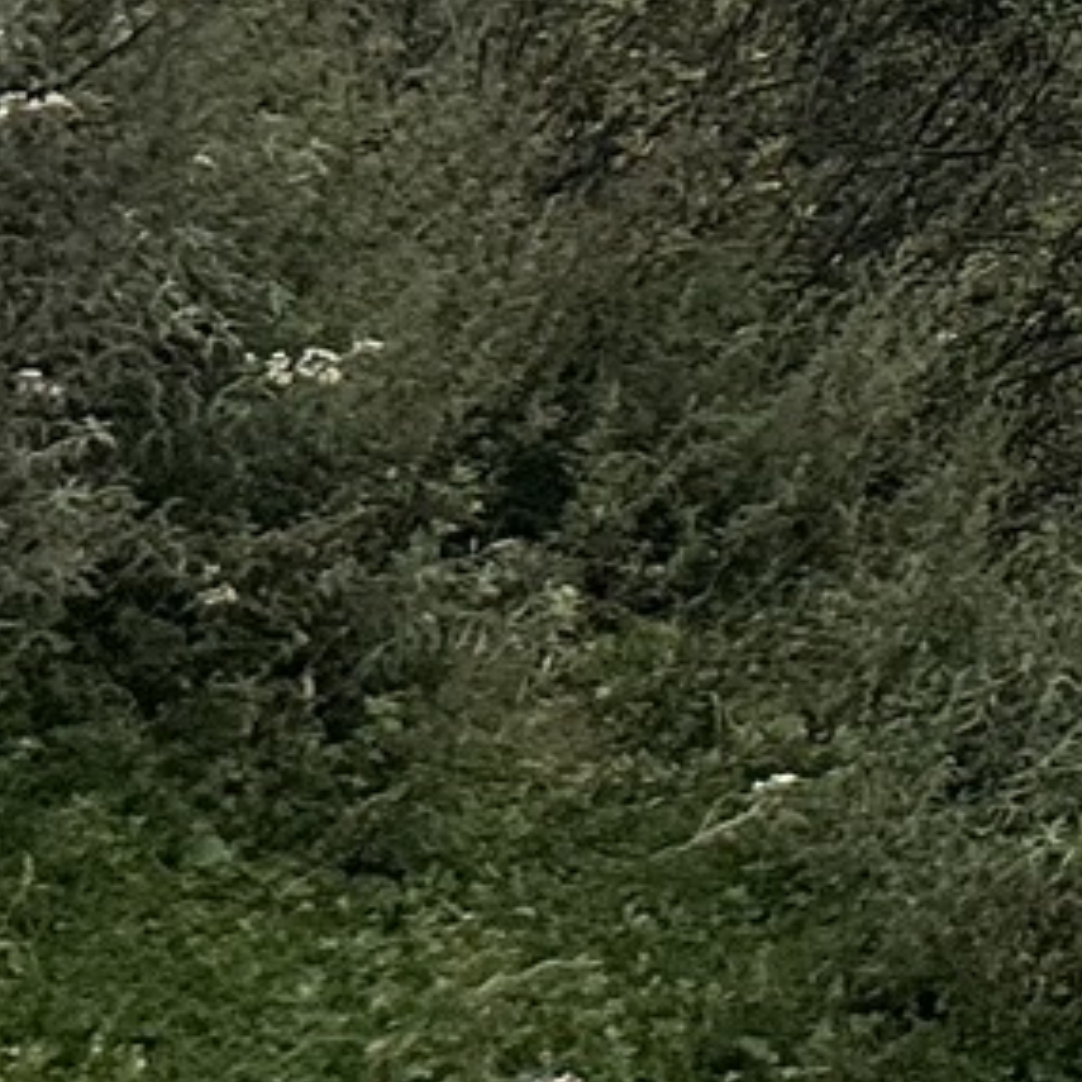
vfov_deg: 10.4
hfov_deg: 8.5
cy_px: -1348
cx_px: 3789
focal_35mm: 149
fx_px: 5269
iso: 250
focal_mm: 6.86
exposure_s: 1/109
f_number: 1.78
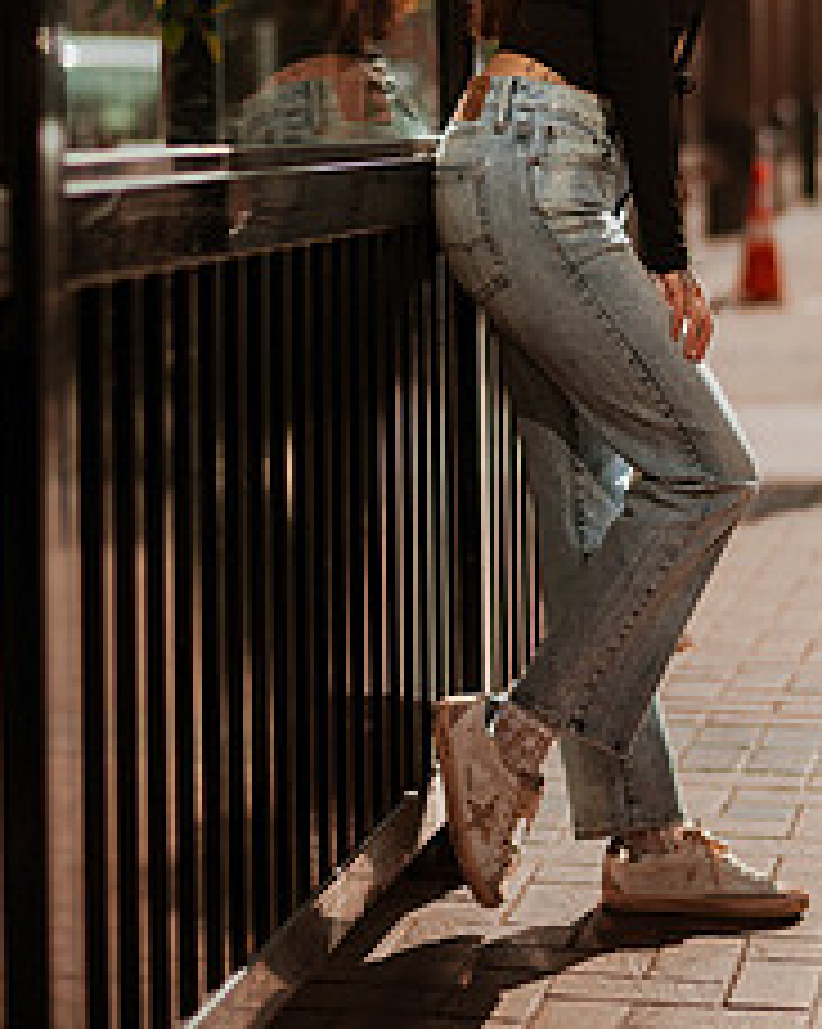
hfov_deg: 14.3
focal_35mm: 107
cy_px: 175
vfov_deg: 17.8
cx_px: 588
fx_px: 3256
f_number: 1.8
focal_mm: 58
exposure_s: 1/8000
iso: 50
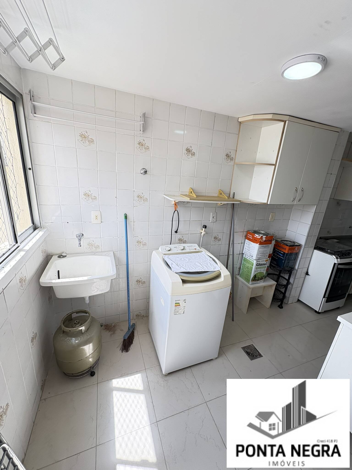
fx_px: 190
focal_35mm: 14
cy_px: 235
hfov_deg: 85.7
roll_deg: -8.2
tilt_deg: -16.3
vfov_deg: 102.1
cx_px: 176
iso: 64
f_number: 2.2
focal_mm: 2.22
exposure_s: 1/144
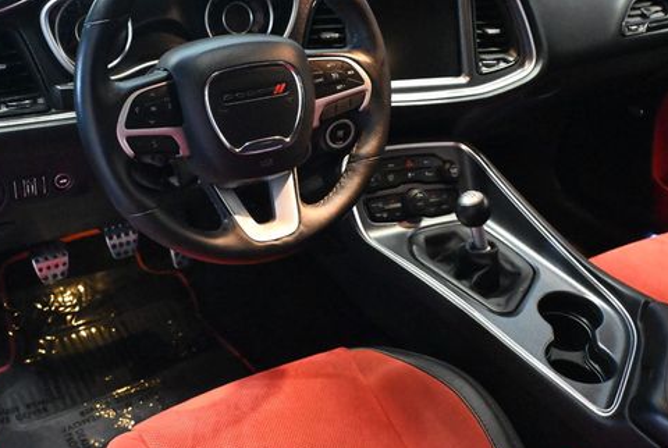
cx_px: 316
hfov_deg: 47.3
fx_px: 762
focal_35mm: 41
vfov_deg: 32.7
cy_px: 184
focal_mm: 20.5
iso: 12800
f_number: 3.8
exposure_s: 1/60
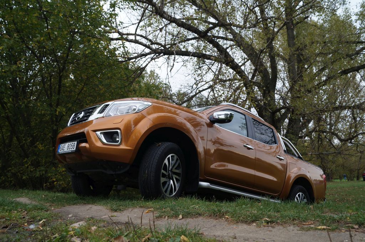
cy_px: 121
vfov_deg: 39.8
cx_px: 182
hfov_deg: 57.3
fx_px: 334
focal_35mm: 33
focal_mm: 22
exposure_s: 1/60
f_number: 4
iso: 100
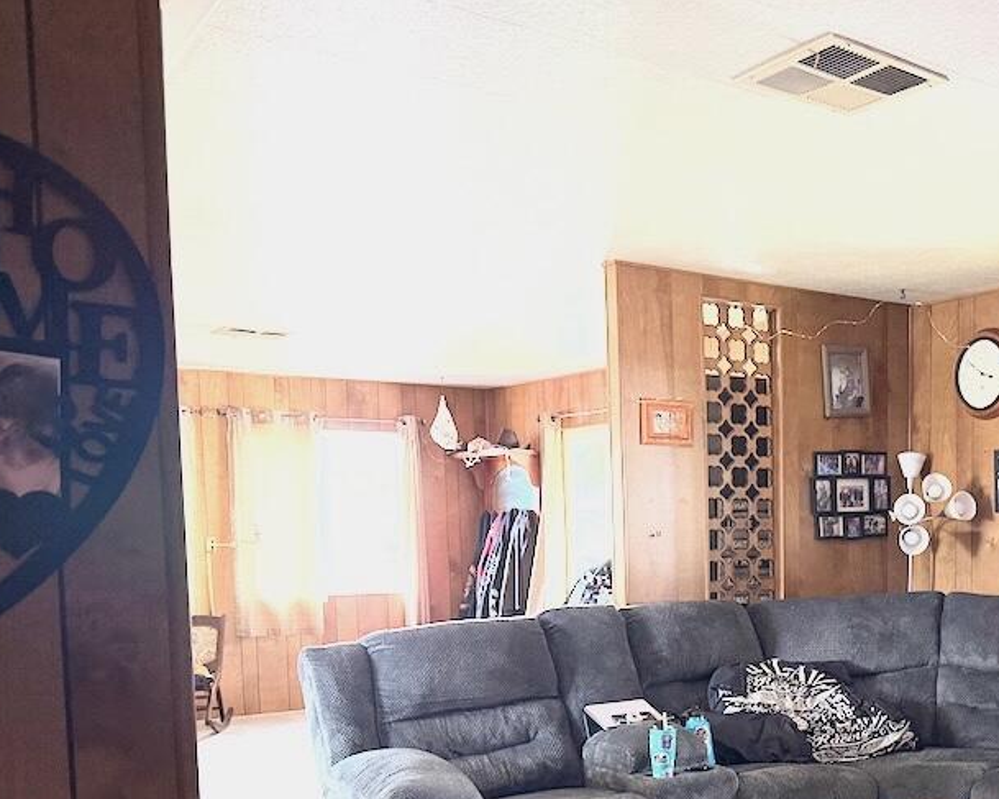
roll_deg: +0.3
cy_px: 612
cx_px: 827
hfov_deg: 43.2
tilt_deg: -4.6
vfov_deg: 36.3
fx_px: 1182
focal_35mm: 40
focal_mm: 6.76
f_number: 1.78
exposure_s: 1/60
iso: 400
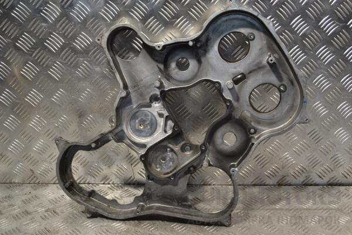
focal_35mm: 44
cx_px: 176
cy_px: 118
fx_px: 425
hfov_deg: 45.0
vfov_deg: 30.8
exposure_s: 1/80
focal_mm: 29
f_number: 4.5
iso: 400
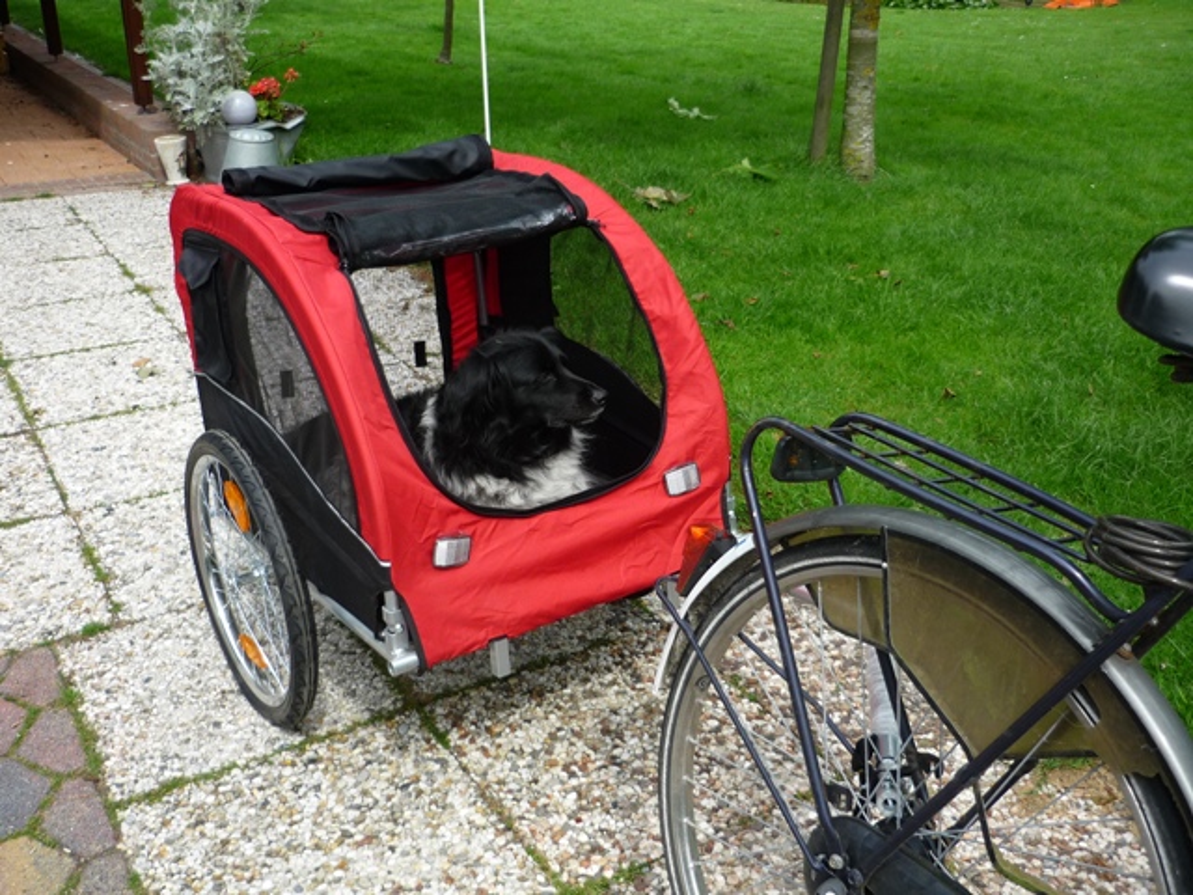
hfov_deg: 55.4
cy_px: 448
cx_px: 596
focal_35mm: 33
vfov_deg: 42.9
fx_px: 1137
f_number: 2.8
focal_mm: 5.5
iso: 100
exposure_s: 1/640
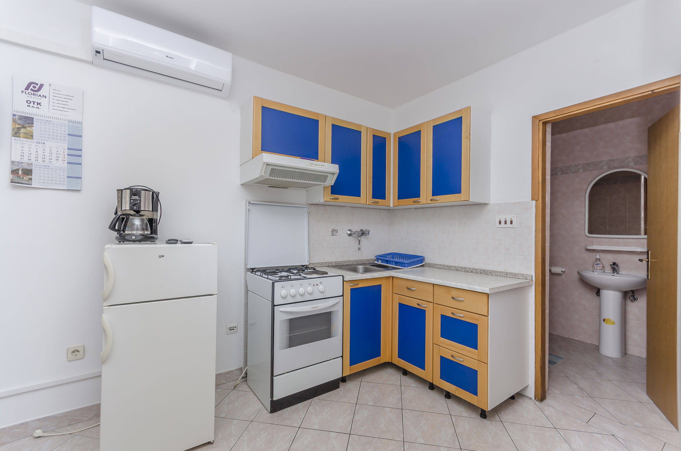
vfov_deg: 77.1
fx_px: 283
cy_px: 226
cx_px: 340
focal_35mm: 15
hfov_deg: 100.5
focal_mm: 10
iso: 100
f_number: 8
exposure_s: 1/100
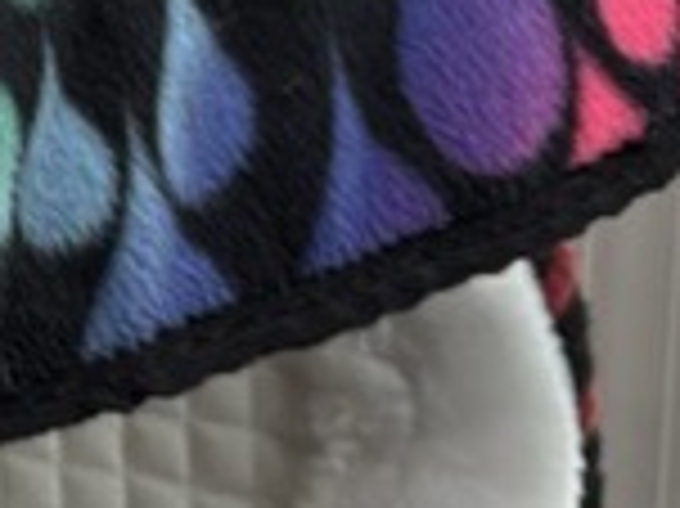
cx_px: -644
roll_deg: +0.4
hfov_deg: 12.3
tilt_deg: -6.8
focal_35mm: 143
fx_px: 2807
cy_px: -465
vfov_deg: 9.7
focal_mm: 6.76
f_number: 1.78
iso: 250
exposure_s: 1/60
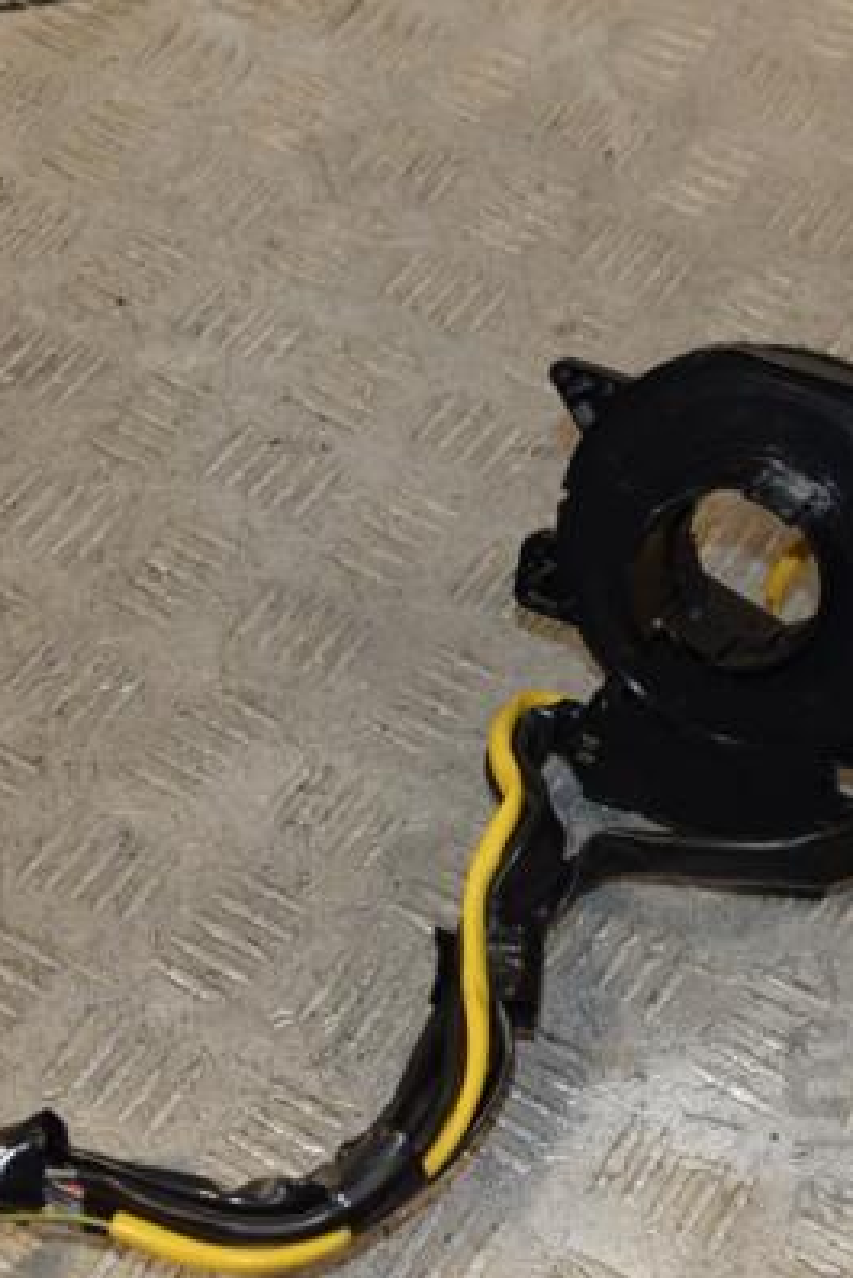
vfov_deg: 29.6
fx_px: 2415
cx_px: 724
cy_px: 641
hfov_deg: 19.7
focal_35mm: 68
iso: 800
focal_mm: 30
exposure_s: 1/200
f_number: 5.6
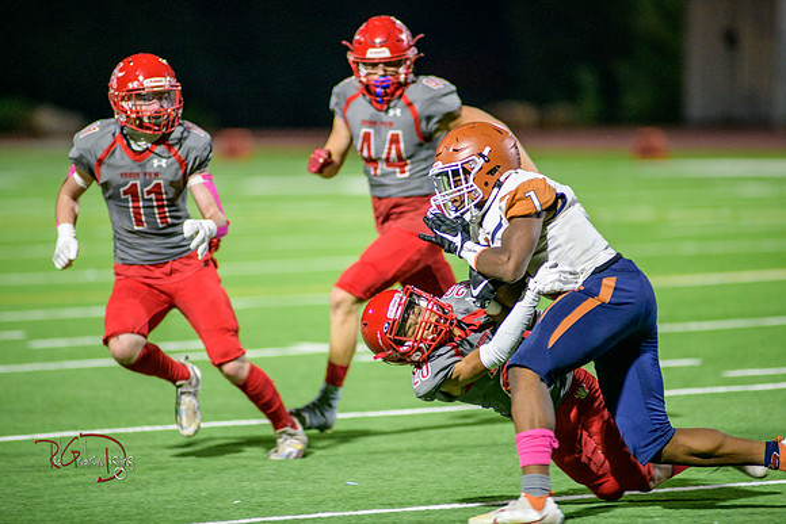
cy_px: 262
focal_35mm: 300
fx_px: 6551
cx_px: 393
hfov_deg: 6.9
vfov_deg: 4.6
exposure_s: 1/500
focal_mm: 300
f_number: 2.8
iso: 2000
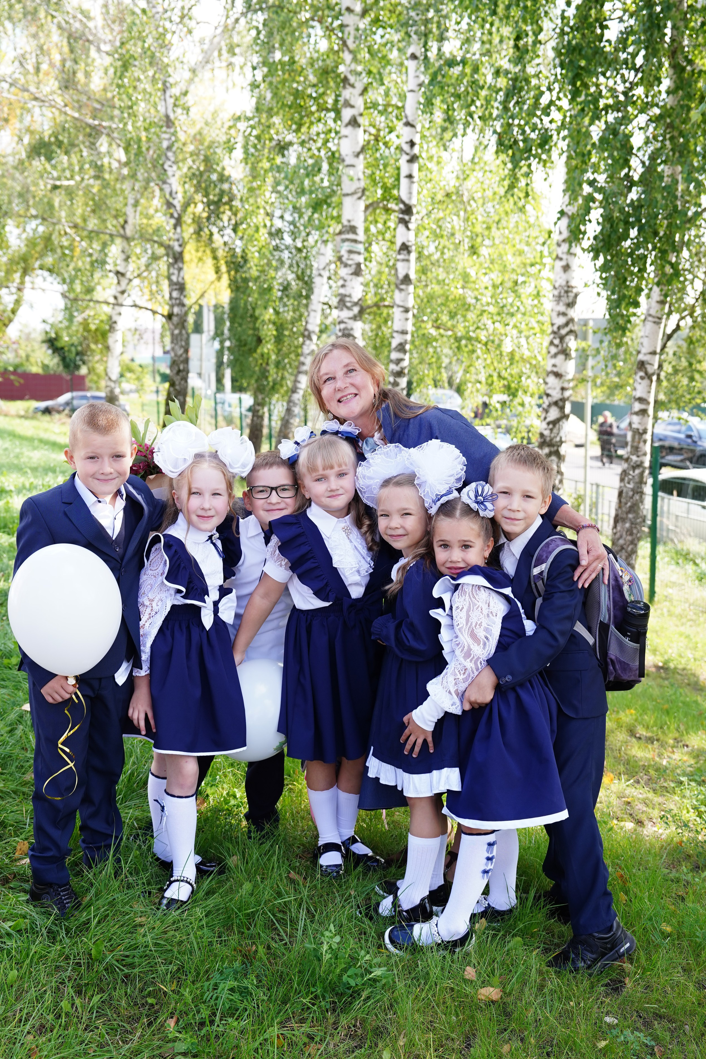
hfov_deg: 34.2
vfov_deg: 49.6
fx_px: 1147
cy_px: 536
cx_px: 341
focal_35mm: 39
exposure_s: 1/320
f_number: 4
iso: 250
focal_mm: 36
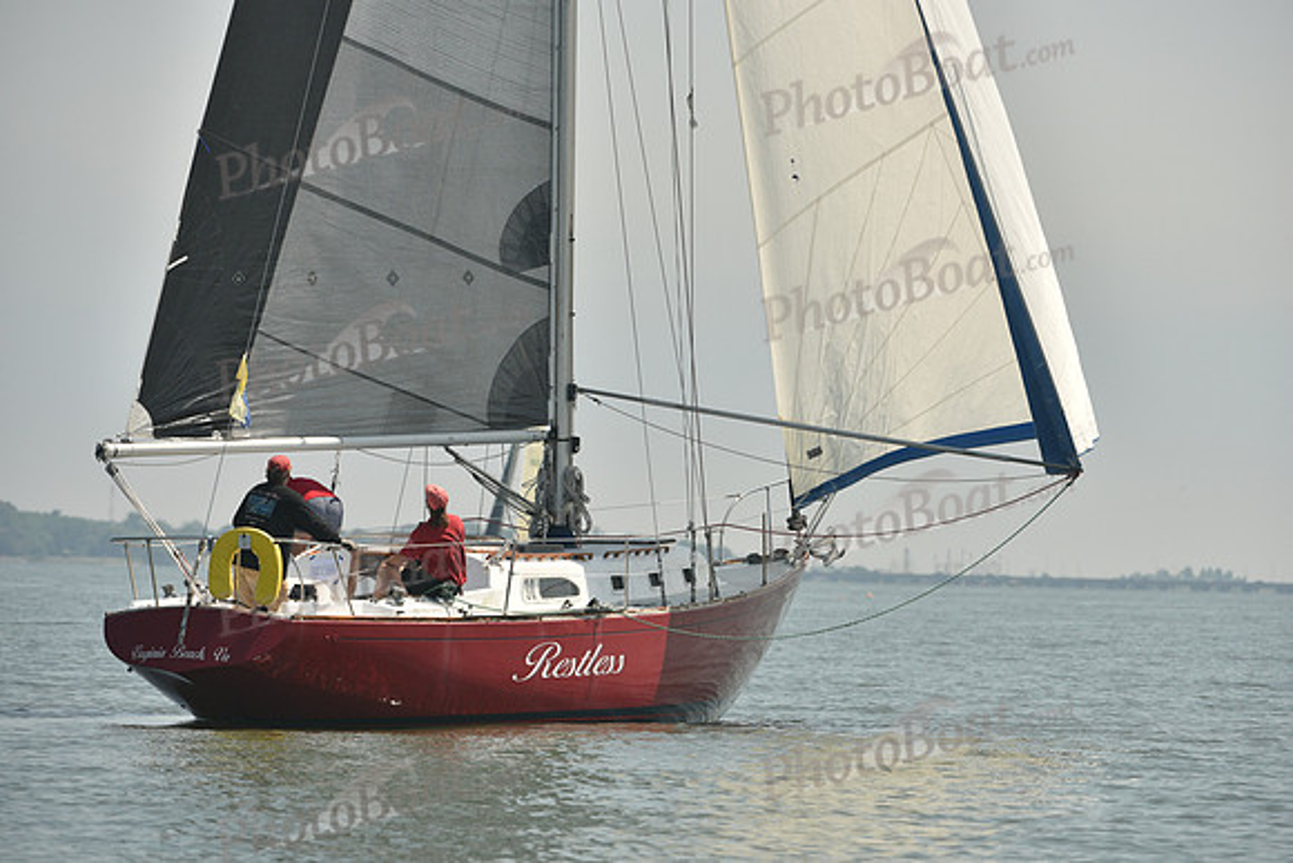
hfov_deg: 6.2
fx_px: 11855
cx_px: 646
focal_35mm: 330
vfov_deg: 4.2
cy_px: 432
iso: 320
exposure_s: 1/1250
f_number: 8
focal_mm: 330
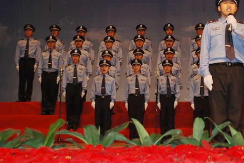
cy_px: 28
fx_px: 665
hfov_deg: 20.5
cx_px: 199
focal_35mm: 98
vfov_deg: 13.9
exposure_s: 1/60
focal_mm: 38
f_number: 4.5
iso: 250
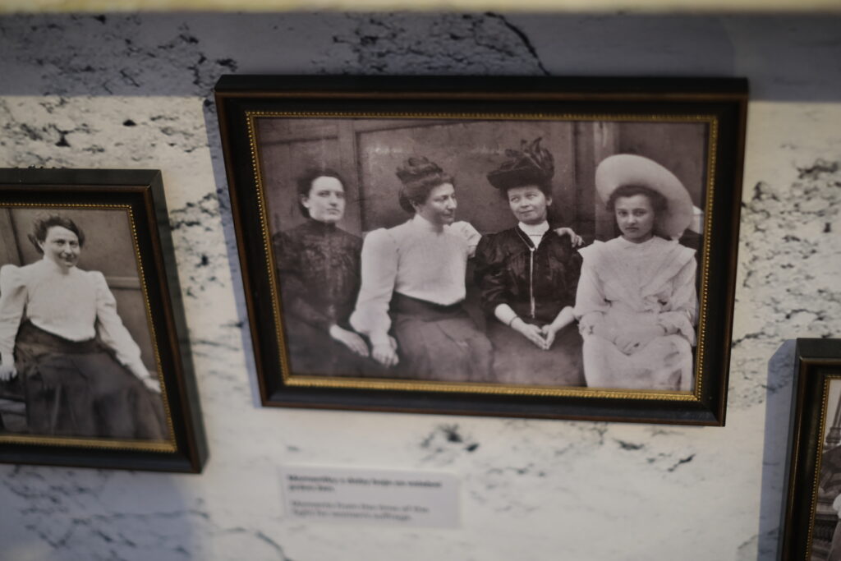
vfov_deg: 25.5
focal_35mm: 53
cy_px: 280
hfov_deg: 37.5
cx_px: 420
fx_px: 1238
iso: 400
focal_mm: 35
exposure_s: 1/38
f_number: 1.4
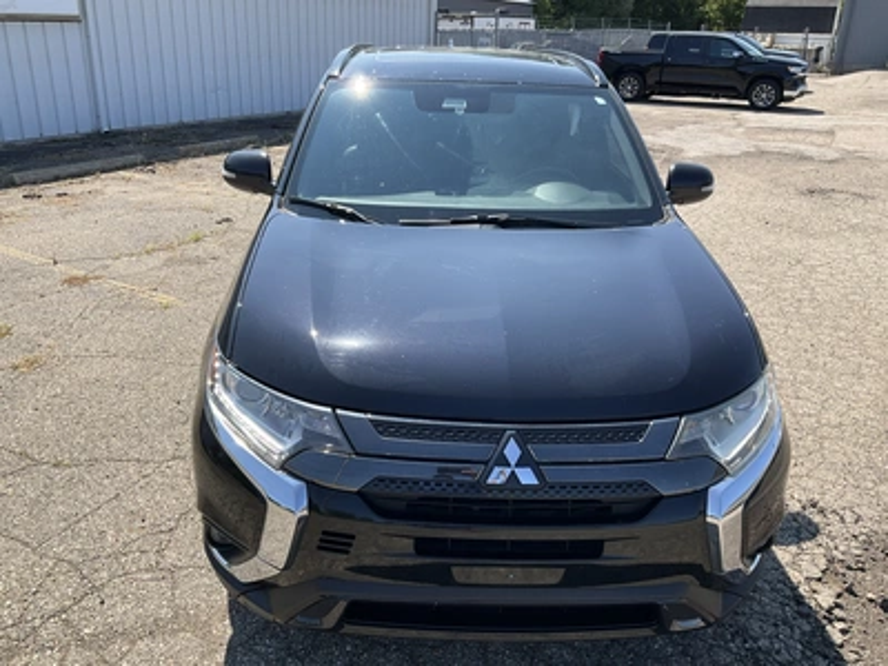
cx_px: 444
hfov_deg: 61.7
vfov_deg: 48.2
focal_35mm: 29
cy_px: 333
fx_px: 744
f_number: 1.8
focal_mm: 3
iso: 25
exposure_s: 1/929
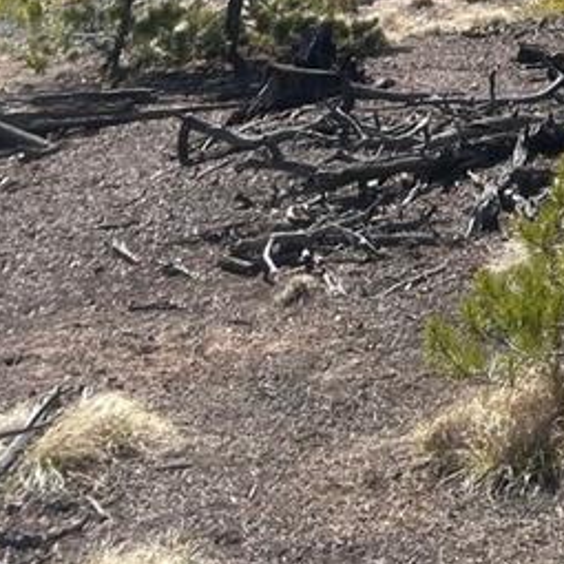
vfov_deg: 14.3
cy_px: -434
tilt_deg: +7.7
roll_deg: -3.0
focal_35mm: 108
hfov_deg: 15.7
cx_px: 633
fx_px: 1991
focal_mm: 5.7
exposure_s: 1/3257
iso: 50
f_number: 1.5
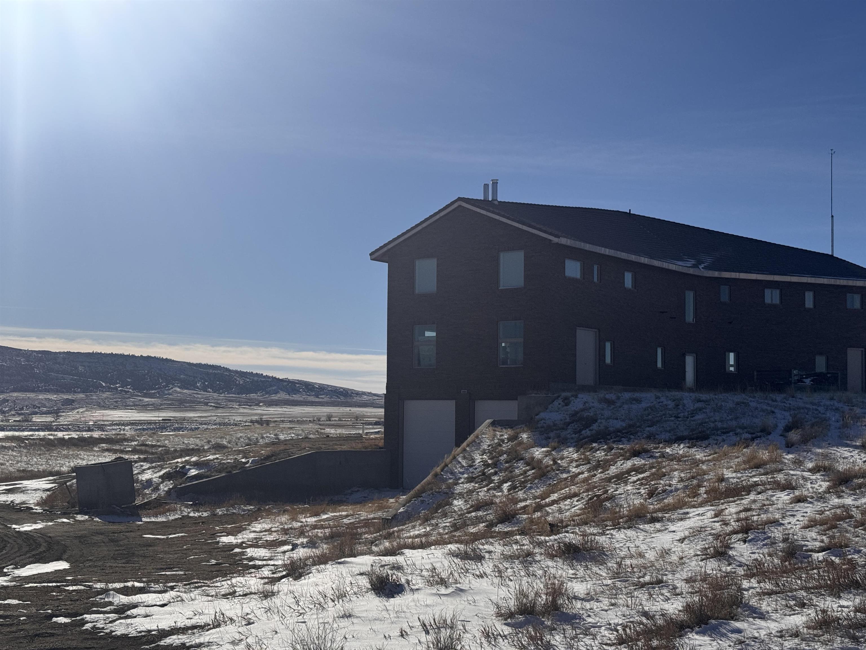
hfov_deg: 39.7
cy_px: 325
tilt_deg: +3.3
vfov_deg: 30.3
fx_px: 1201
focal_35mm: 48
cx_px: 433
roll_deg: -0.9
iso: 50
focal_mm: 6.76
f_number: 1.78
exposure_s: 1/15385
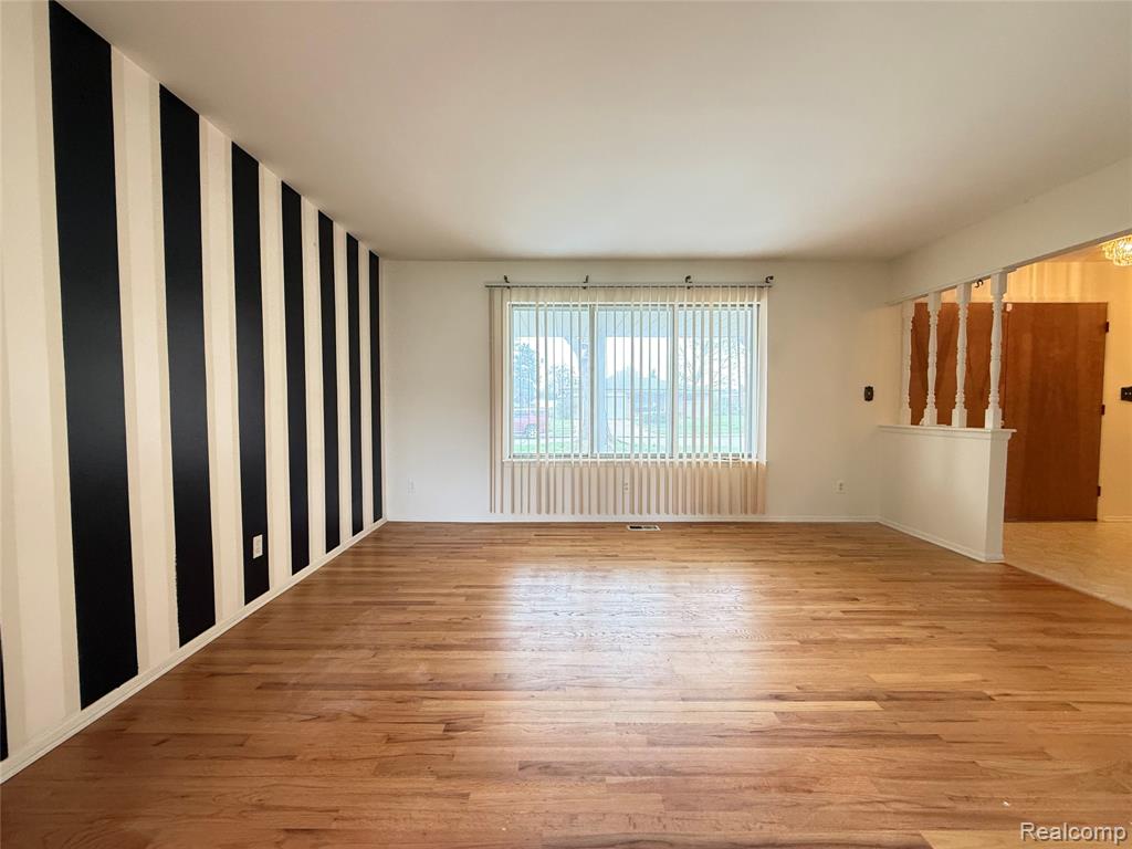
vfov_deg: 85.7
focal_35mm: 14
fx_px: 458
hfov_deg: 102.1
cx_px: 566
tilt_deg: -2.0
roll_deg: +0.7
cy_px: 424
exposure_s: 1/60
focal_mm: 2.22
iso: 400
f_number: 2.2
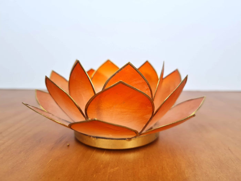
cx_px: 120
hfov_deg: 67.3
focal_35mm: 26
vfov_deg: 53.1
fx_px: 181
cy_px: 90
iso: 50
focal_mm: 5.4
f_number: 1.8
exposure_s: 1/167
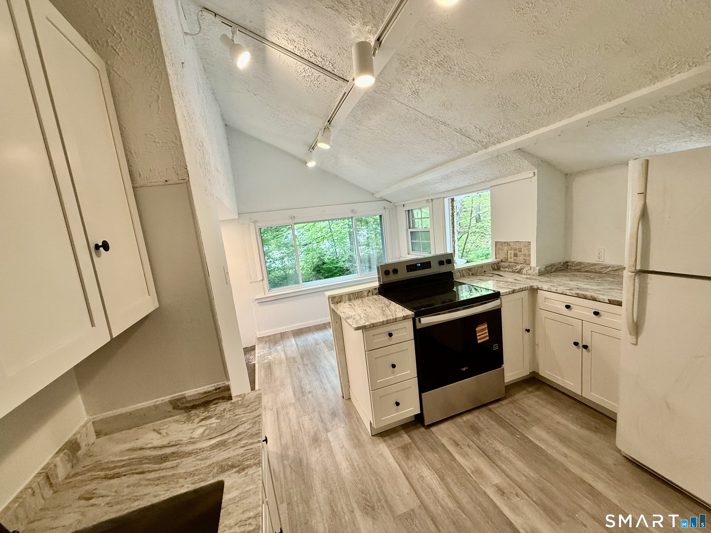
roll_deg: +6.6
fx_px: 288
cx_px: 356
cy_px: 266
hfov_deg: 102.1
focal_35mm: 14
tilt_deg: -8.8
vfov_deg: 85.7
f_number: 2.2
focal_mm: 2.22
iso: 320
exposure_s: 1/120
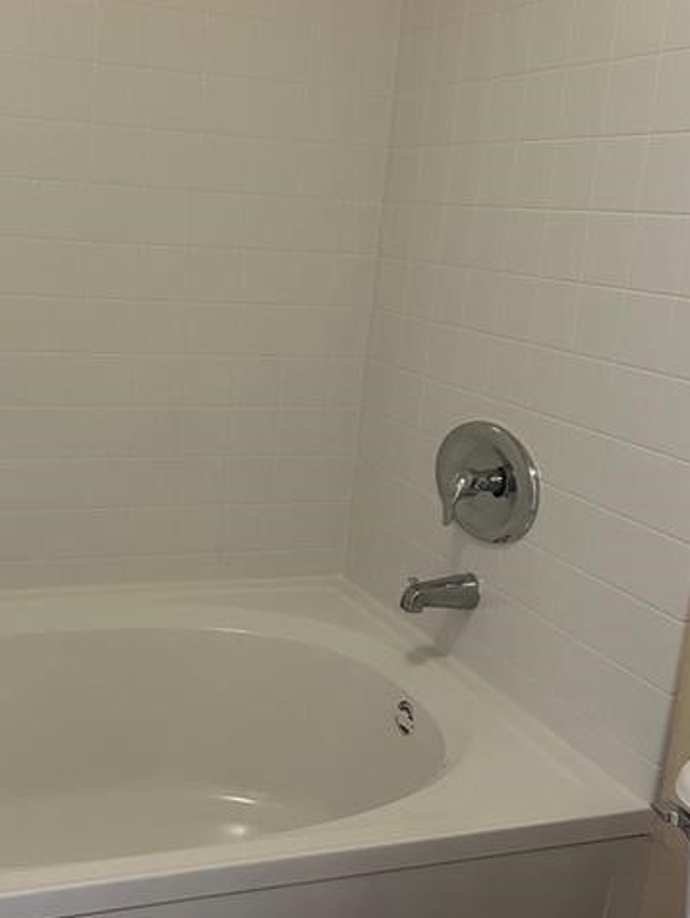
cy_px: 473
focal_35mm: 42
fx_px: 1115
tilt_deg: -13.1
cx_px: 199
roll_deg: -5.4
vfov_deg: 44.8
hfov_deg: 33.9
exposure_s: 1/60
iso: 320
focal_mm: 5.7
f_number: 1.5
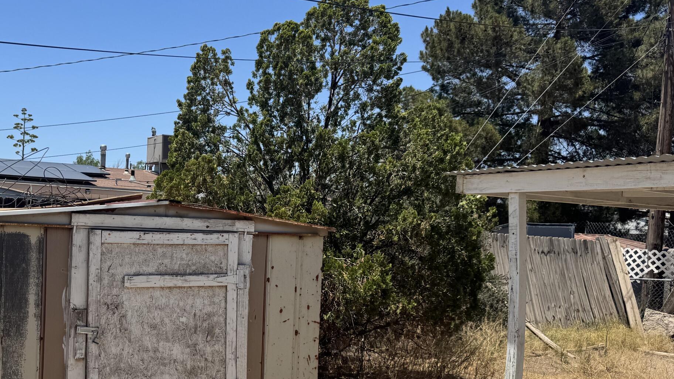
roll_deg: -2.3
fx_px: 768
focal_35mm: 43
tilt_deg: -2.3
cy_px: 271
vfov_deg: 27.4
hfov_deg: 45.3
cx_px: 146
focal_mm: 6.76
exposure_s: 1/6410
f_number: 1.78
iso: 80
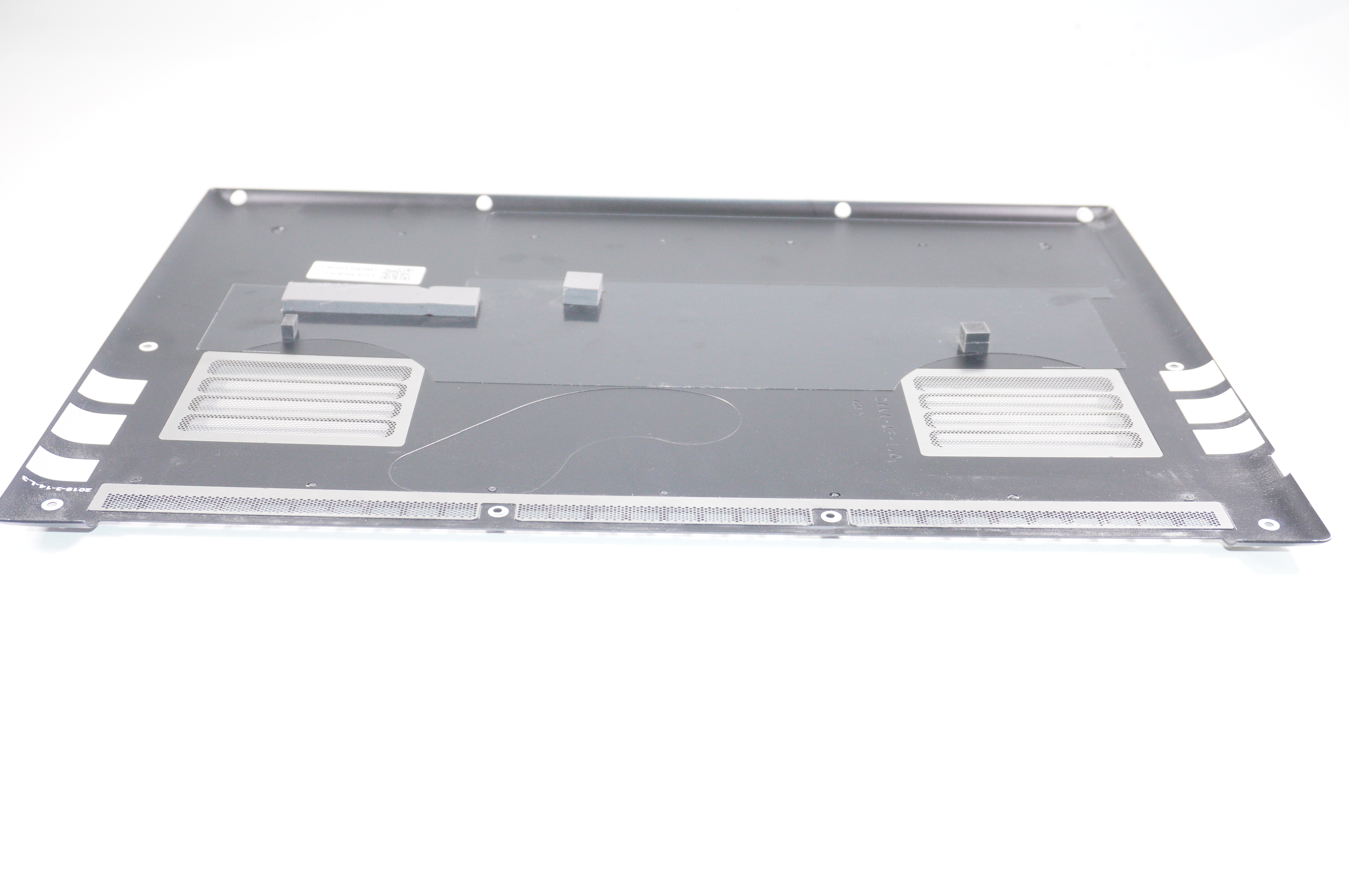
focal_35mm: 39
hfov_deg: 49.6
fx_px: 1460
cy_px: 448
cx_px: 674
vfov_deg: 34.1
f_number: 5.6
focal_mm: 26
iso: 1000
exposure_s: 1/160
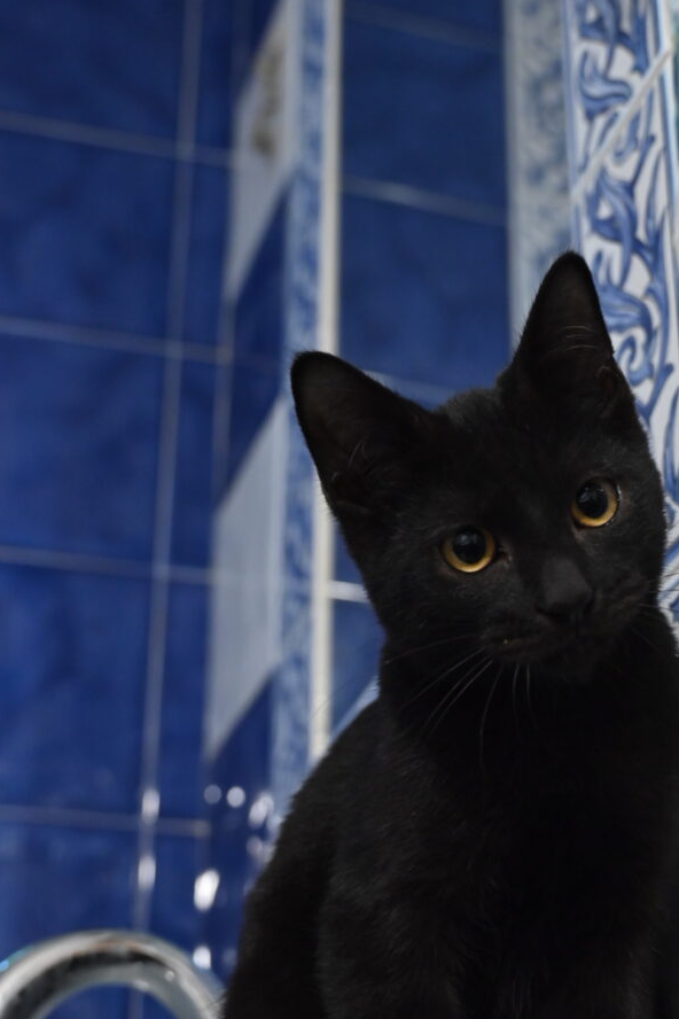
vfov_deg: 32.9
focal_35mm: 61
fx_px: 1726
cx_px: 429
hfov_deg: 22.2
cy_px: 544
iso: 3200
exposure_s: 1/30
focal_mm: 47
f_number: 6.3
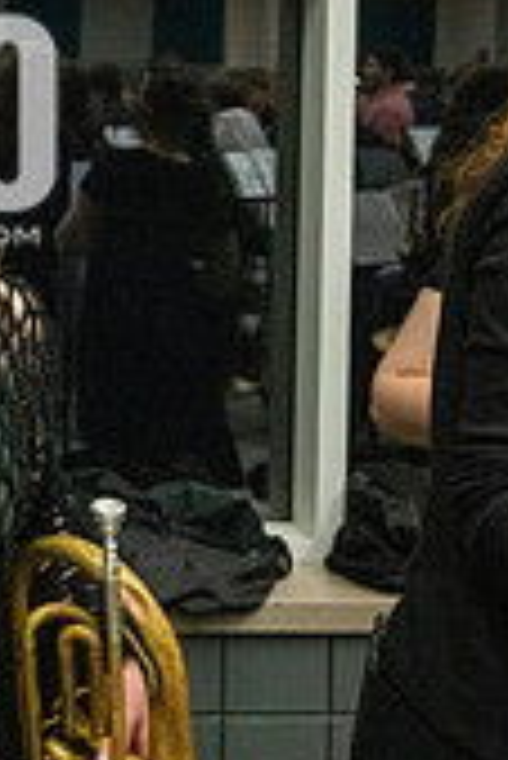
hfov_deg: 19.7
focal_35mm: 64
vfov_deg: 30.5
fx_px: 1352
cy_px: 139
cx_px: -144
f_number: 4
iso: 10000
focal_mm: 24
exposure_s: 1/500
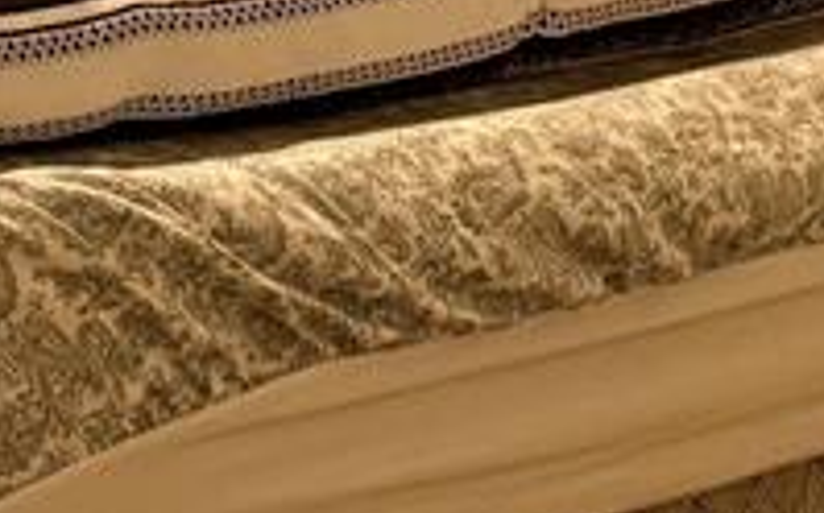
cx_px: -1077
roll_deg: -1.7
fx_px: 2939
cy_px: -517
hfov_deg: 12.8
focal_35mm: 131
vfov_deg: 9.3
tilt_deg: +2.4
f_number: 1.78
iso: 200
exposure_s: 1/60
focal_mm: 6.76
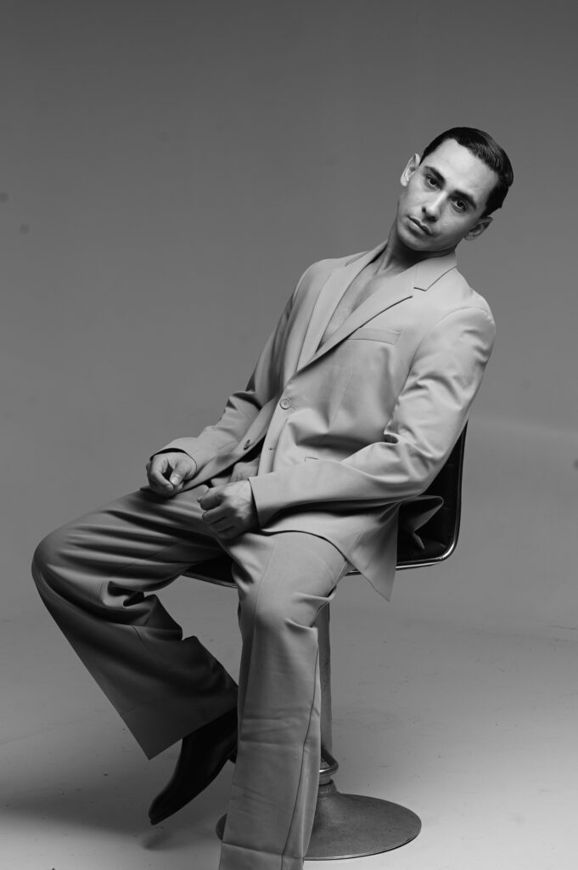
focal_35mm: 75
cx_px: 289
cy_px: 435
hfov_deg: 18.2
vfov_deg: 27.0
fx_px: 1809
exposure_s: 1/125
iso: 100
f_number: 16
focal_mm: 50
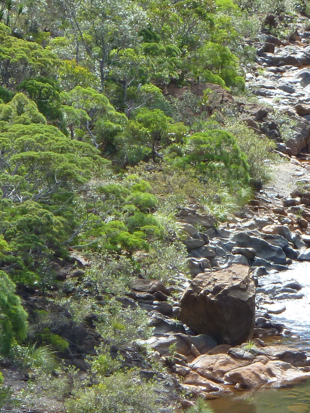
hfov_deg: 3.1
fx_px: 5719
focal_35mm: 479
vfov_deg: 4.1
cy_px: 151
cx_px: 347
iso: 80
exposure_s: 1/100
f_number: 4.5
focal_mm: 32.1
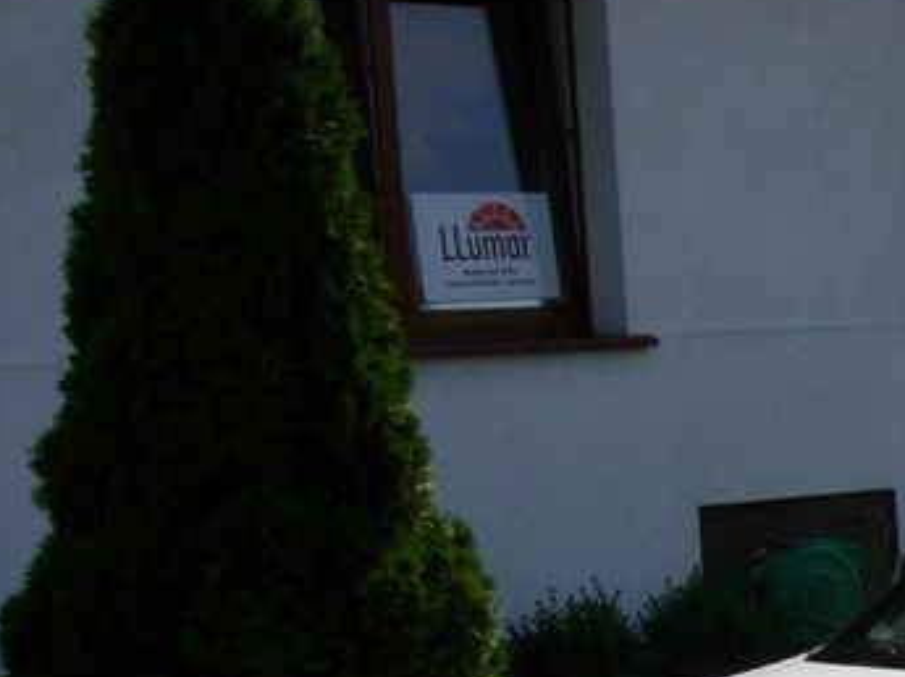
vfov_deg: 13.2
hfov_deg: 16.8
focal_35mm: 107
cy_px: 926
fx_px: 2794
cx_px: 1333
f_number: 6.1
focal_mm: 7.5
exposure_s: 1/470
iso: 50
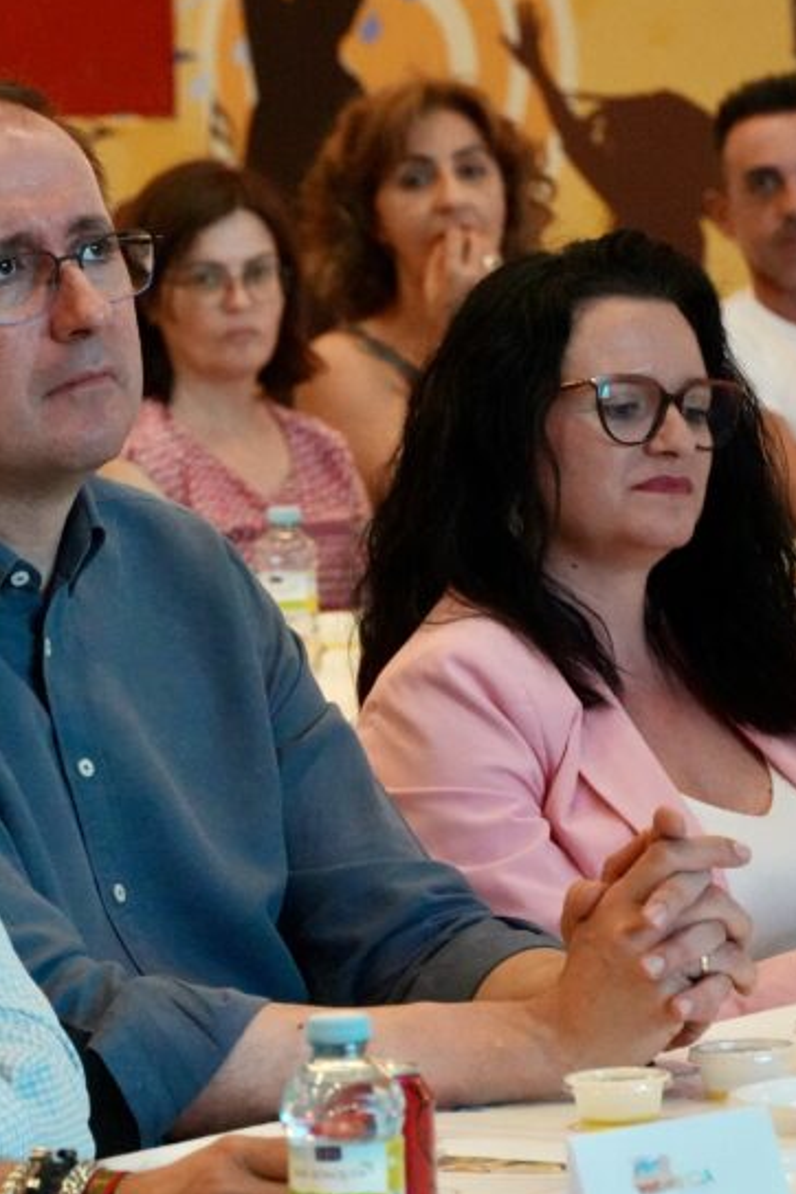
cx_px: 68
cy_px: 654
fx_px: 7694
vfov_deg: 8.9
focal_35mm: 232
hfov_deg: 5.9
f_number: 5.6
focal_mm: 82
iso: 6400
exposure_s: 1/125
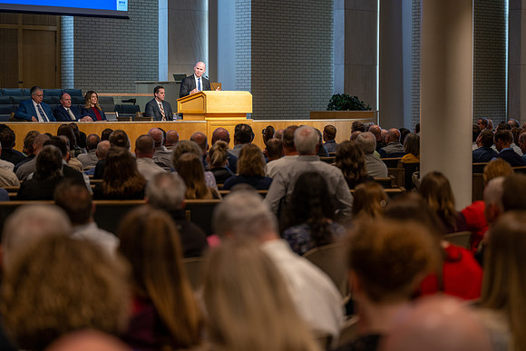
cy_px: 176
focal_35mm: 93
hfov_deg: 21.9
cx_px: 263
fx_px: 1359
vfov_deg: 14.7
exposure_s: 1/125
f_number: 2.8
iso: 400
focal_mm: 93
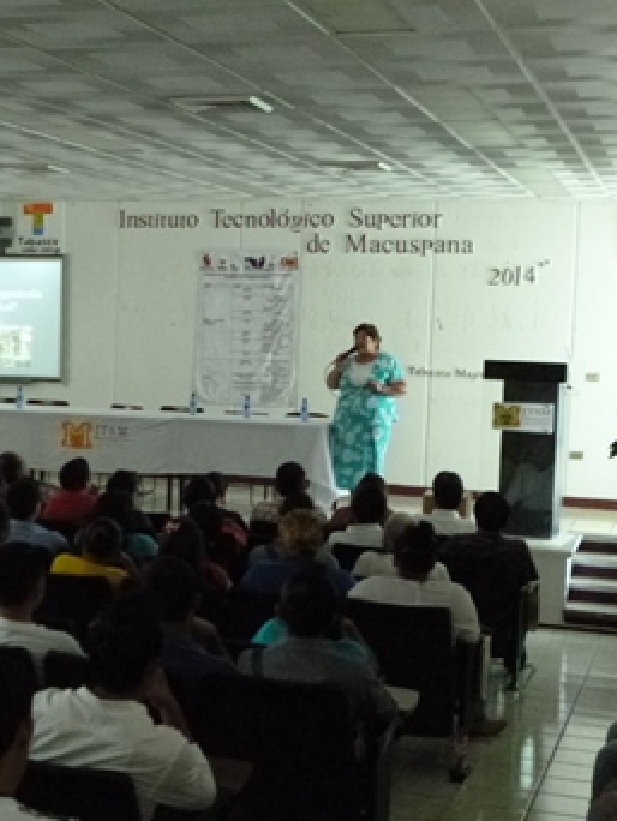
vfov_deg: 32.2
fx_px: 1424
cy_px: 413
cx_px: 160
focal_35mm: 60
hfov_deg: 24.2
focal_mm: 7.9
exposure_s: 1/15
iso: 1000
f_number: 3.4
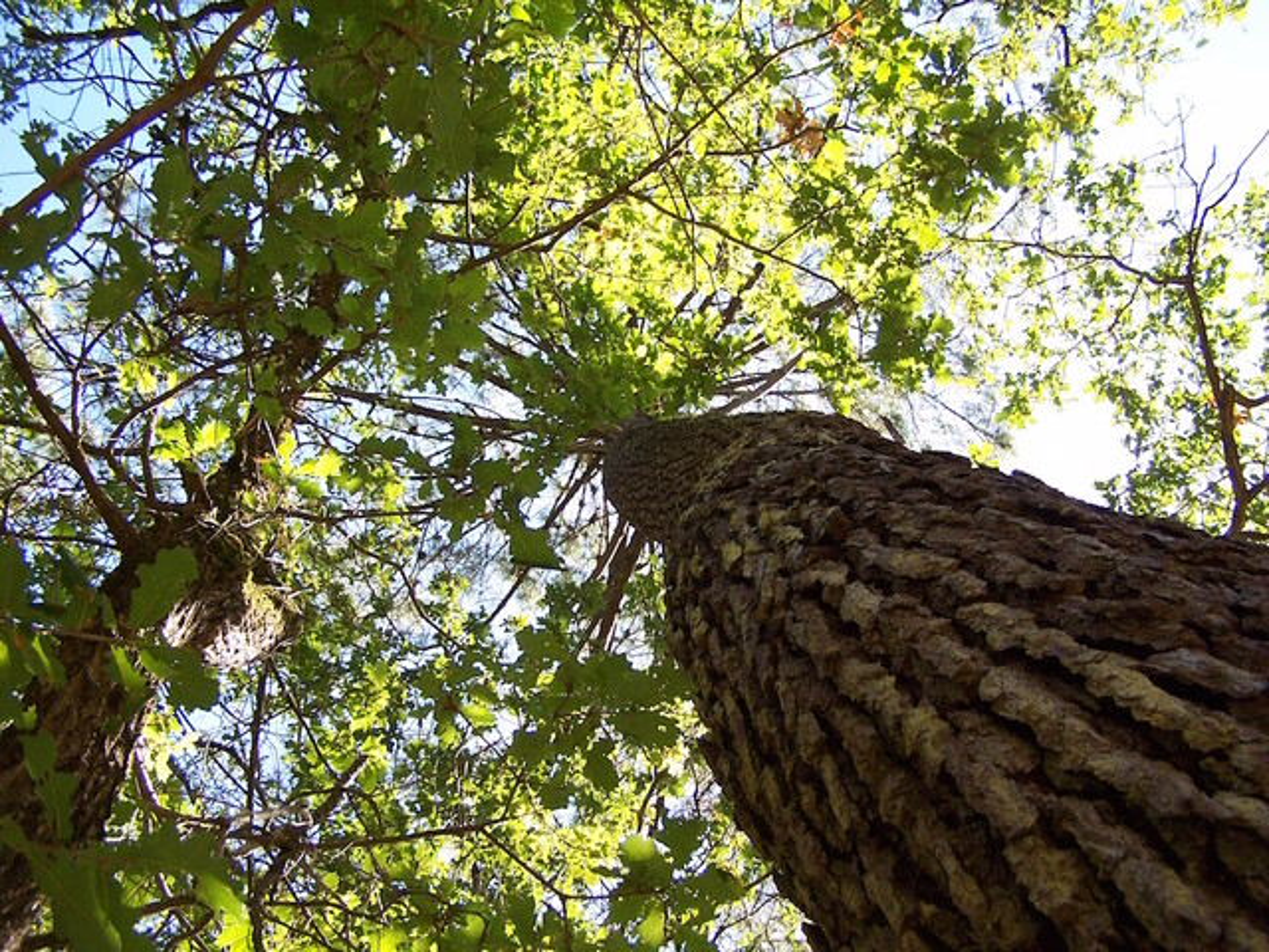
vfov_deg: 37.7
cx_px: 634
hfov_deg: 49.0
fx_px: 1393
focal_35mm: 38
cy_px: 476
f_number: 2.8
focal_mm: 6.3
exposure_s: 1/180
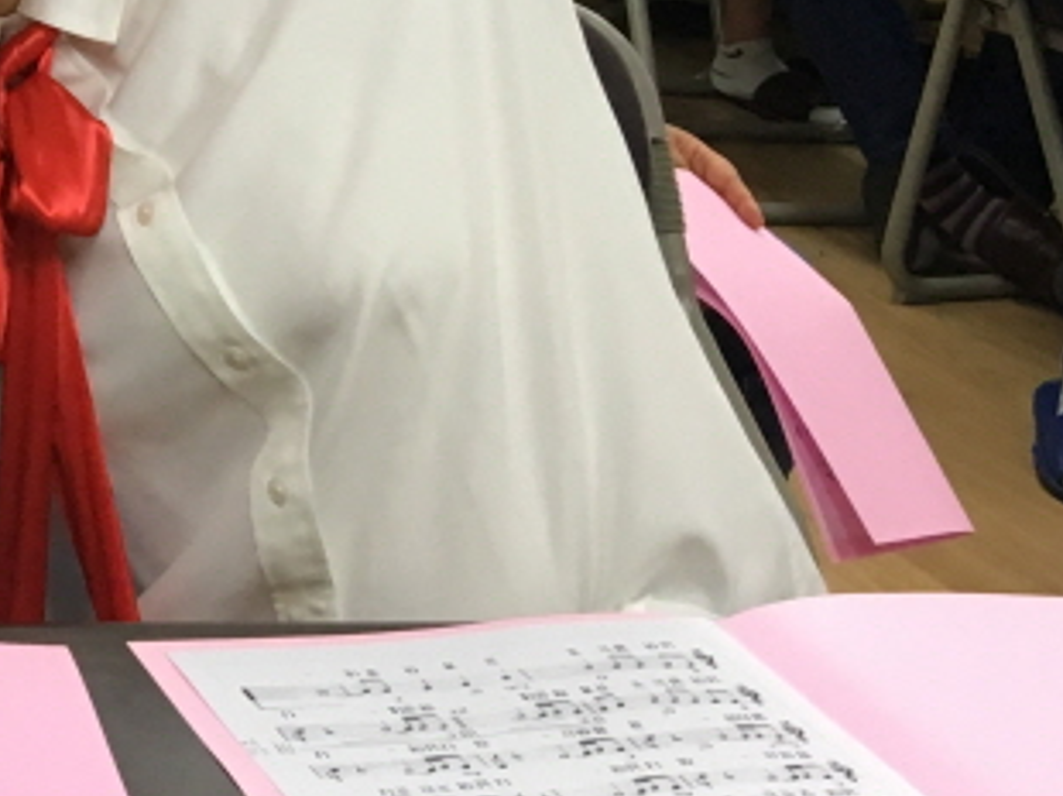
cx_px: -568
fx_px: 3191
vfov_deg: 13.6
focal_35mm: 104
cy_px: -307
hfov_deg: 17.0
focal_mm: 4.15
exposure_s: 1/30
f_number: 2.2
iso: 40
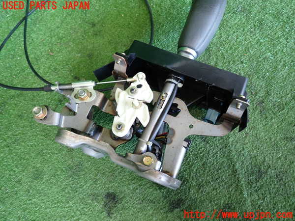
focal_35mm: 25
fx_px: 213
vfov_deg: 54.9
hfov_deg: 69.4
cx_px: 148
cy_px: 110
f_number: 2
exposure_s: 1/40
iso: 200
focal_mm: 4.5
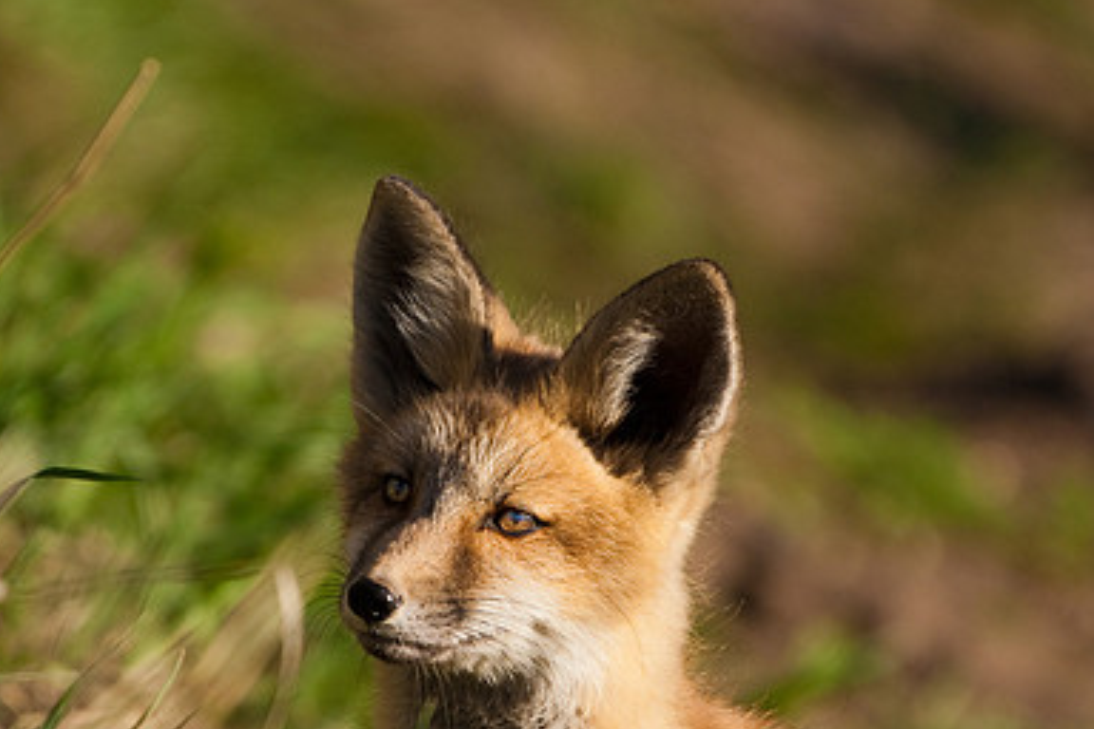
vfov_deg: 1.5
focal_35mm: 906
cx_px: 533
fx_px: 27530
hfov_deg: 2.3
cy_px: 483
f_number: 5.6
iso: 400
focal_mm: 400
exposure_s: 1/800
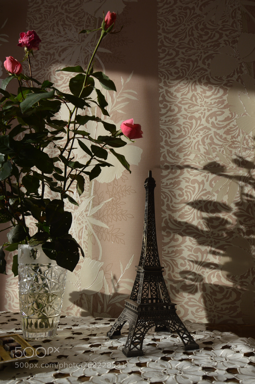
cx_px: 128
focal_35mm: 27
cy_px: 192
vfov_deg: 67.4
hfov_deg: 47.9
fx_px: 287
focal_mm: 18
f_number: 6.3
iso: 100
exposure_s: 1/160
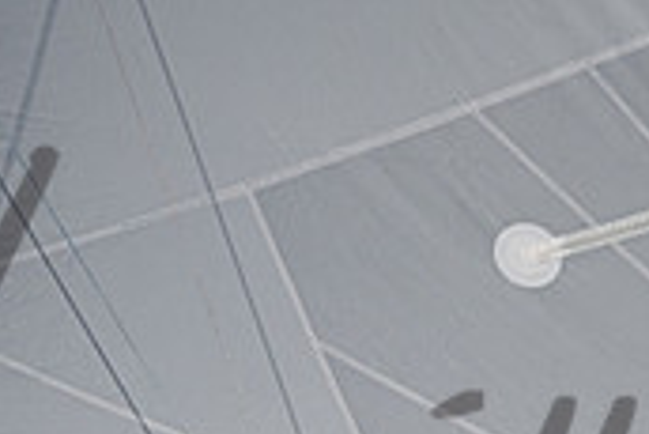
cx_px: 321
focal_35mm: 1773
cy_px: 783
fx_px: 31989
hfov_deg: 1.2
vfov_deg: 0.8
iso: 400
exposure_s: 1/8000
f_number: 5.6
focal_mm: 400
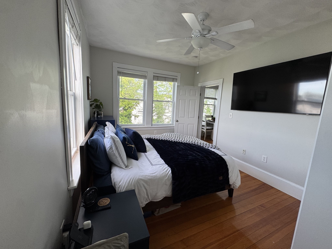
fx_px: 134
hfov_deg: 102.1
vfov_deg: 85.7
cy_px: 124
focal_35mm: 14
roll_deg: -1.8
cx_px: 166
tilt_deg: -8.8
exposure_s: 1/99
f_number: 2.2
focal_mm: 2.22
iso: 80
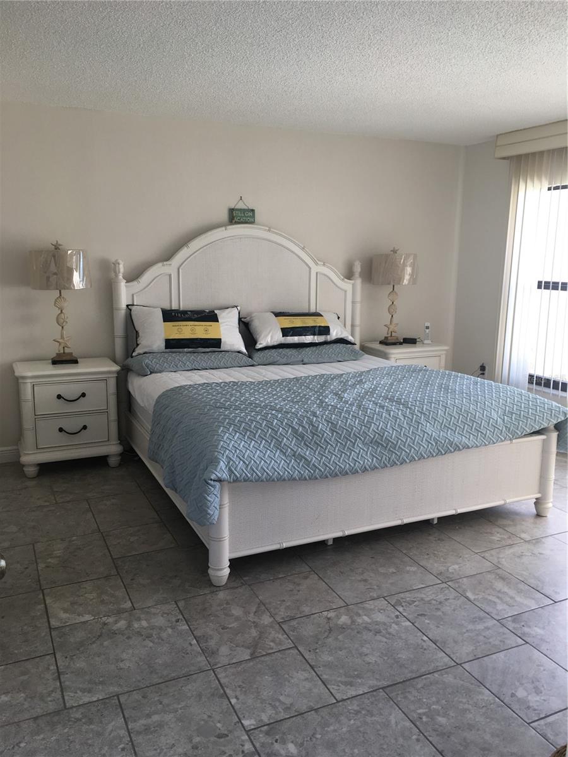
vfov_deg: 61.7
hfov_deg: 48.2
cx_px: 284
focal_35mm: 29
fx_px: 634
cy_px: 378
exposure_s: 1/40
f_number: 2.2
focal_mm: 4.15
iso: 25
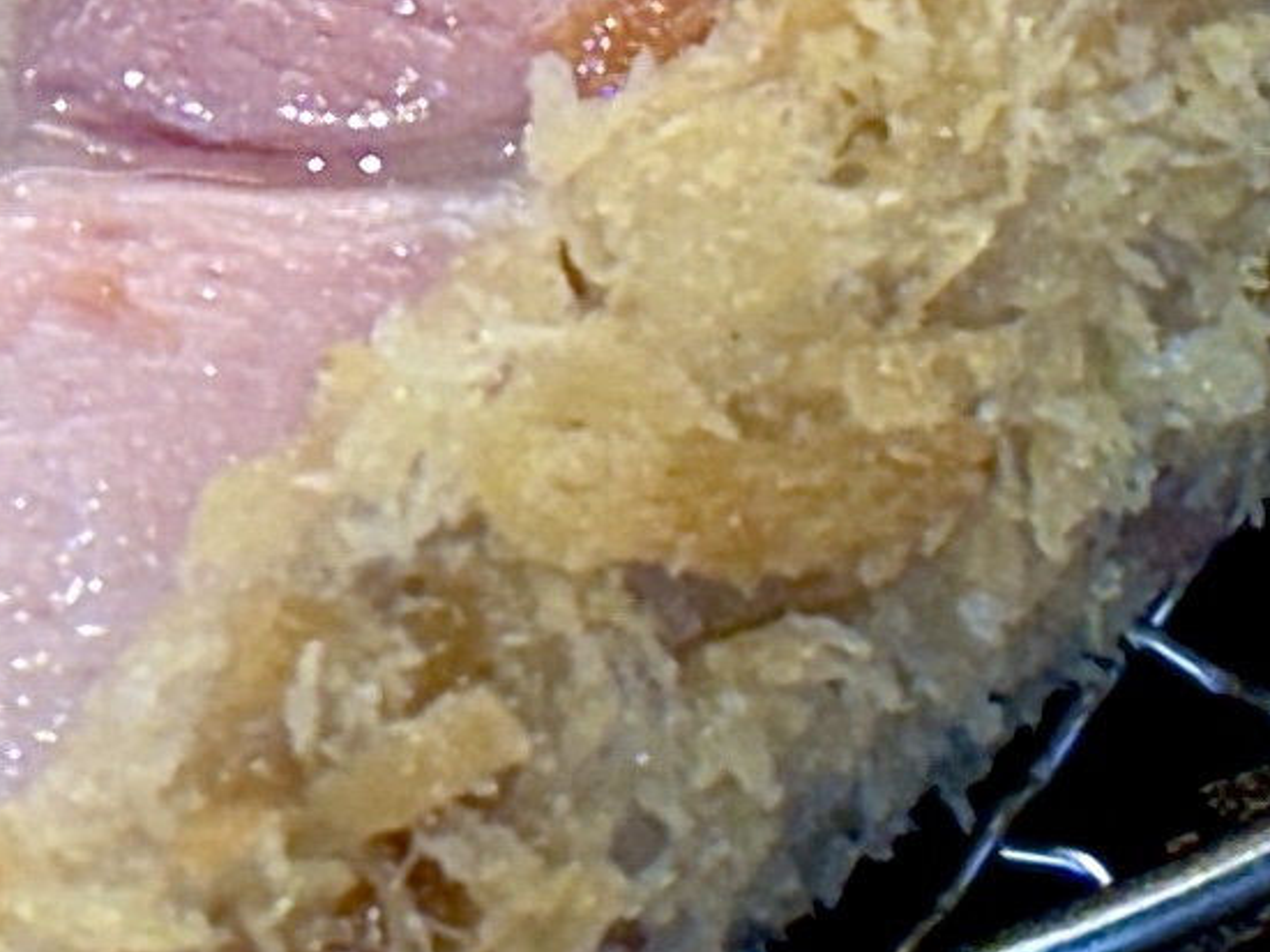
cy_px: -831
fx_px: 12618
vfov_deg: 4.3
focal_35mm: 344
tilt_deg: -47.4
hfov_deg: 5.7
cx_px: -318
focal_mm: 6.76
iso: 64
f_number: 1.78
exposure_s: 1/166
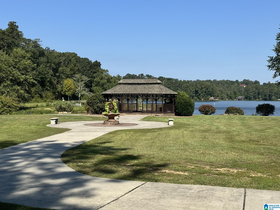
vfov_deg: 30.3
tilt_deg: -0.3
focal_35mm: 48
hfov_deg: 39.7
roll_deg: -0.2
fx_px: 388
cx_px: 140
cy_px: 105
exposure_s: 1/4608
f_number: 1.78
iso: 64
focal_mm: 6.76
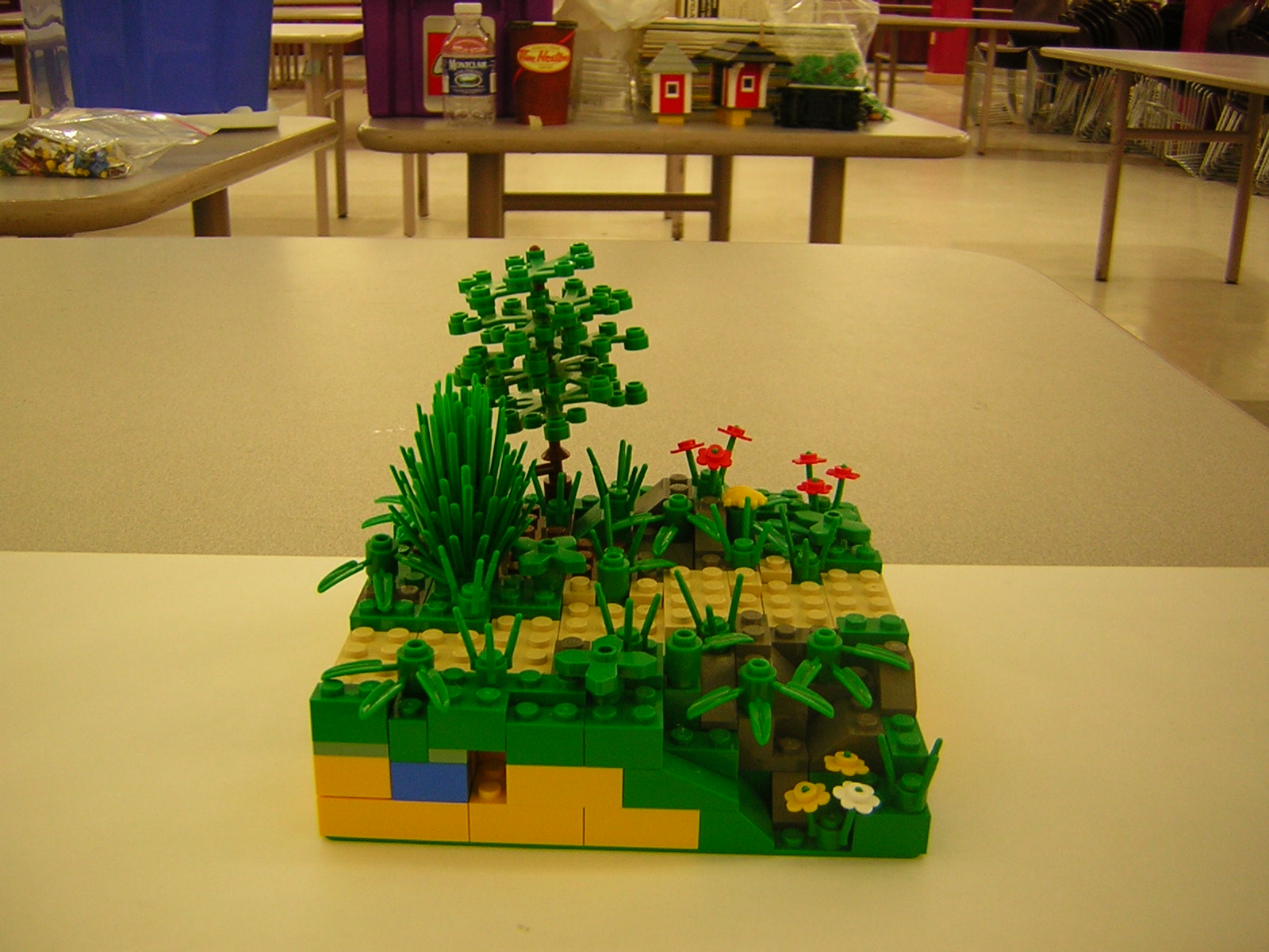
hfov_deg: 51.4
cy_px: 476
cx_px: 634
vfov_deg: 39.7
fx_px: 1320
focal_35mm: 36
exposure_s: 1/7.3
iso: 50
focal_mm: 4.7
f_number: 2.6
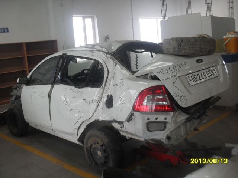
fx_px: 261
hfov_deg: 49.0
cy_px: 89
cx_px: 119
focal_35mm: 38
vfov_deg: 37.7
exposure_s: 1/90
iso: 80
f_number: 2.8
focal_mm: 6.3
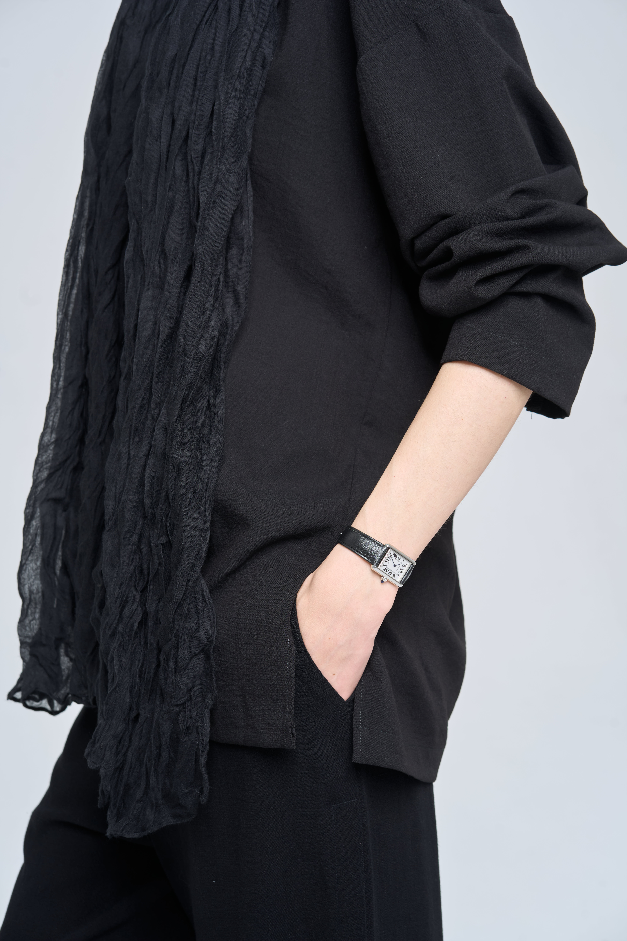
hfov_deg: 16.1
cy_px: 470
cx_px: 314
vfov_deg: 23.9
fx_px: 2220
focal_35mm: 85
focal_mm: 85
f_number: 8
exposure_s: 1/125
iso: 200
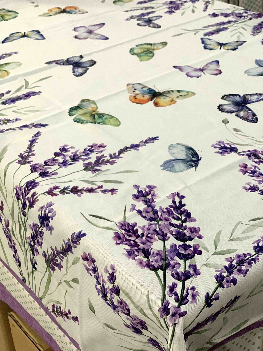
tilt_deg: -34.4
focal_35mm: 52
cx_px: 132
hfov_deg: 28.0
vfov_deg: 36.8
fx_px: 527
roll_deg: +2.1
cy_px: 176
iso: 80
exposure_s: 1/50
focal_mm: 6
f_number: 2.4
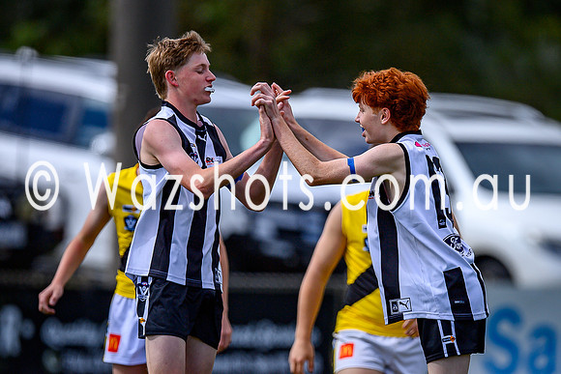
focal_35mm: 913
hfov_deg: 2.3
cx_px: 316
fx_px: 14233
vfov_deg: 1.5
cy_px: 260
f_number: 4
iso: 180
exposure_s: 1/2000
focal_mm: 500
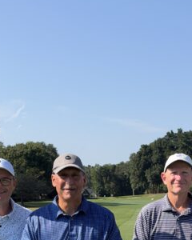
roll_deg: -0.4
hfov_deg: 19.1
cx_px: 129
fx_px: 568
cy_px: 258
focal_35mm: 80
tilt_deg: -6.0
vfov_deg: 22.6
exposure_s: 1/3096
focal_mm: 6.93
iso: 64
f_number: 1.8
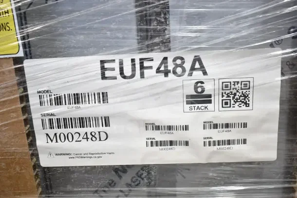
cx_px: 148
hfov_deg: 46.4
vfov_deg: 31.9
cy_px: 99
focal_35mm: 42
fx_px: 347
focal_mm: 28
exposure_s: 1/50
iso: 640
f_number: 4.2
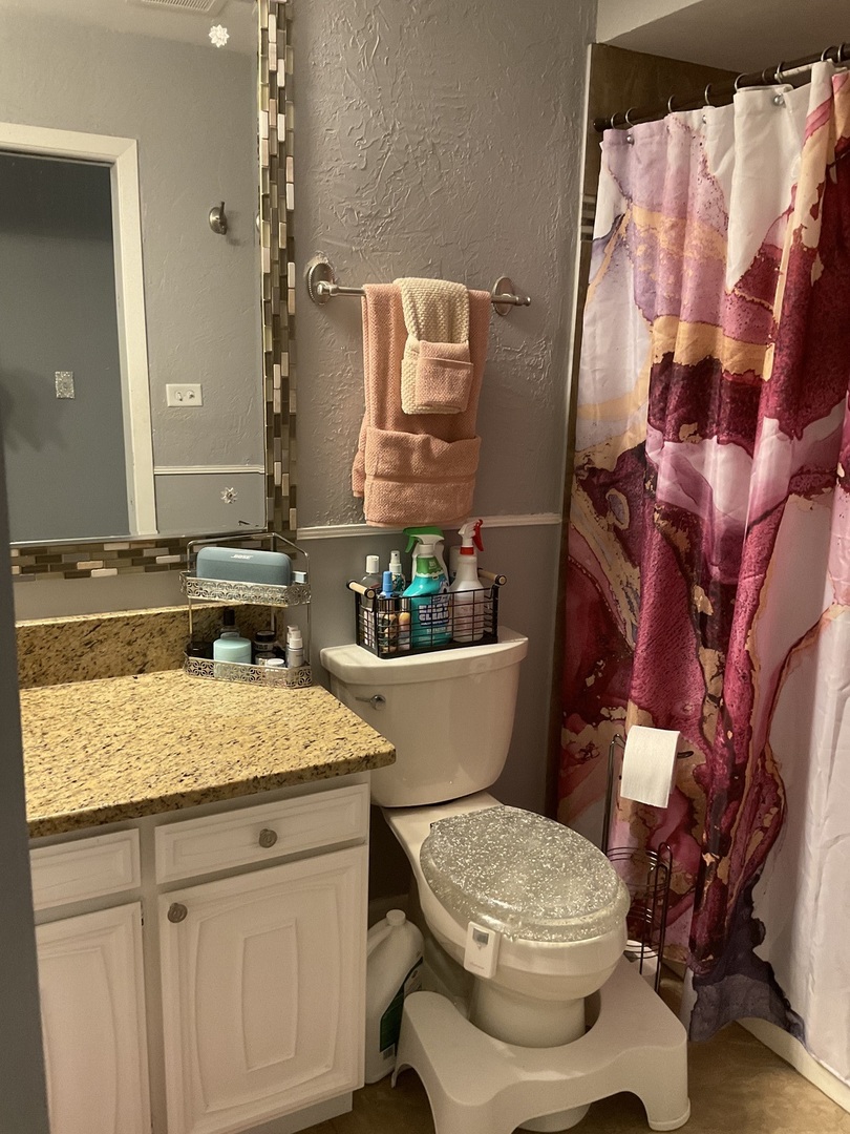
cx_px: 425
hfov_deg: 48.2
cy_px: 567
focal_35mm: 29
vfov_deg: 61.7
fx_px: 949
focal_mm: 3
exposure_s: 1/60
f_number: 1.8
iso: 160
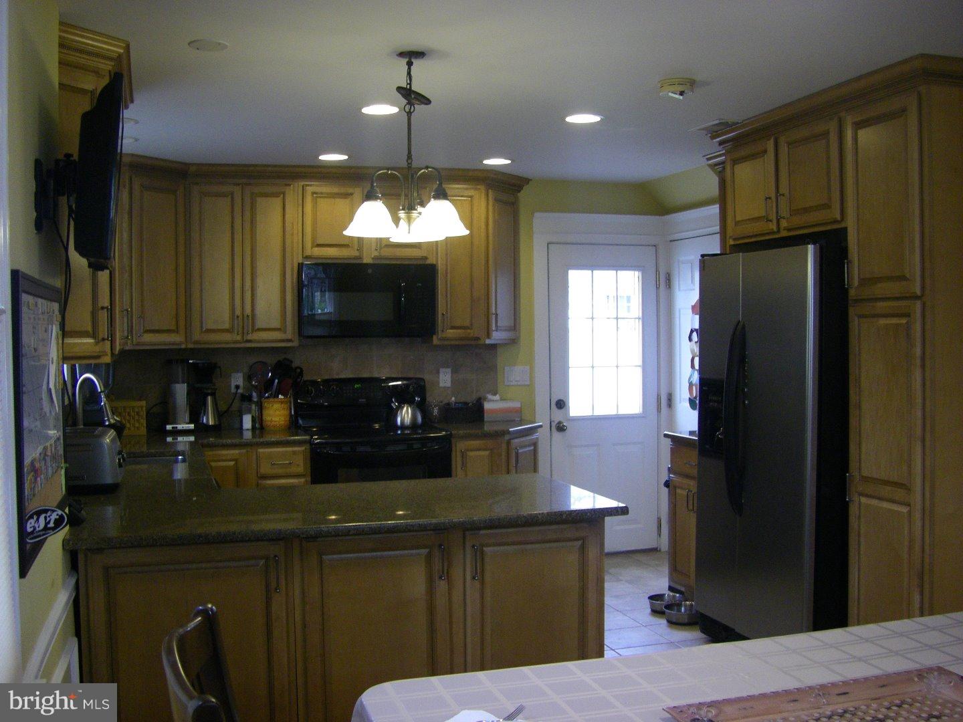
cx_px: 482
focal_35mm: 38
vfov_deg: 37.7
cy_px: 361
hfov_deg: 49.0
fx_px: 1057
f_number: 3.5
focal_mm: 6.3
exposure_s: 1/50
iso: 200
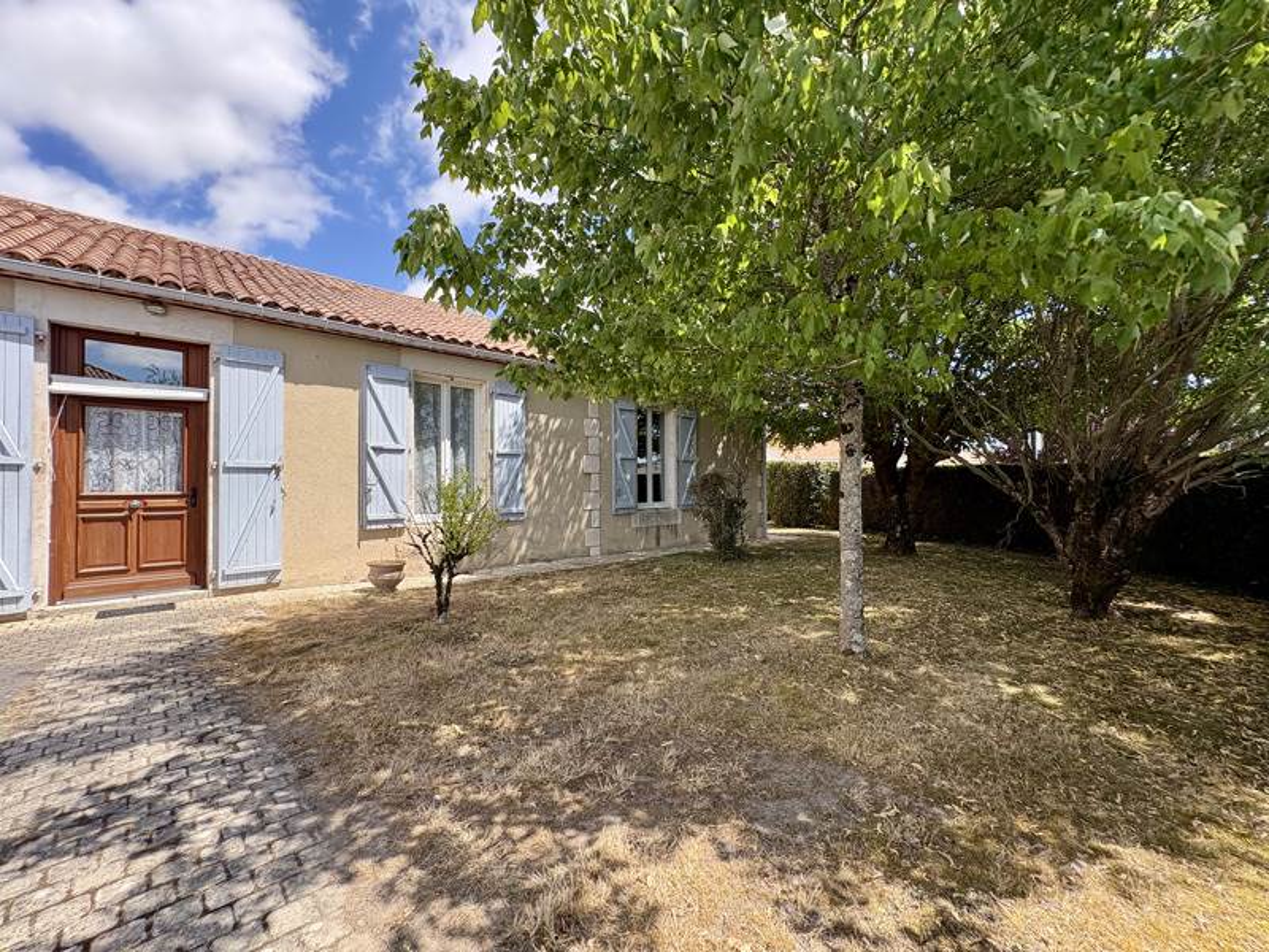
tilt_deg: +1.1
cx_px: 634
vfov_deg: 85.7
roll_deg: +0.7
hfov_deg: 102.1
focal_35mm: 14
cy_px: 476
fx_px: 513
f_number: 2.2
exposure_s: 1/569
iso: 64
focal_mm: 2.22
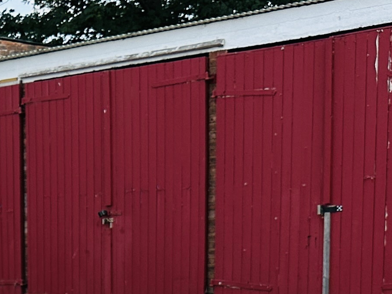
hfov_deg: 16.5
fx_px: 1212
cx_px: -226
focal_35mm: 107
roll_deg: +3.1
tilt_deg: -12.4
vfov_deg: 12.8
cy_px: 503
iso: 80
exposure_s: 1/3155
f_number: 1.78
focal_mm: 6.86
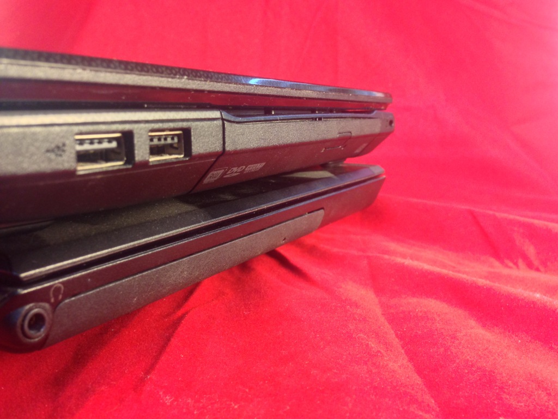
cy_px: 210
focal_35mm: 33
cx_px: 279
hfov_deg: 55.4
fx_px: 532
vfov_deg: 42.9
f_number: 2.4
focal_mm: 4.12
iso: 100
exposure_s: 1/20
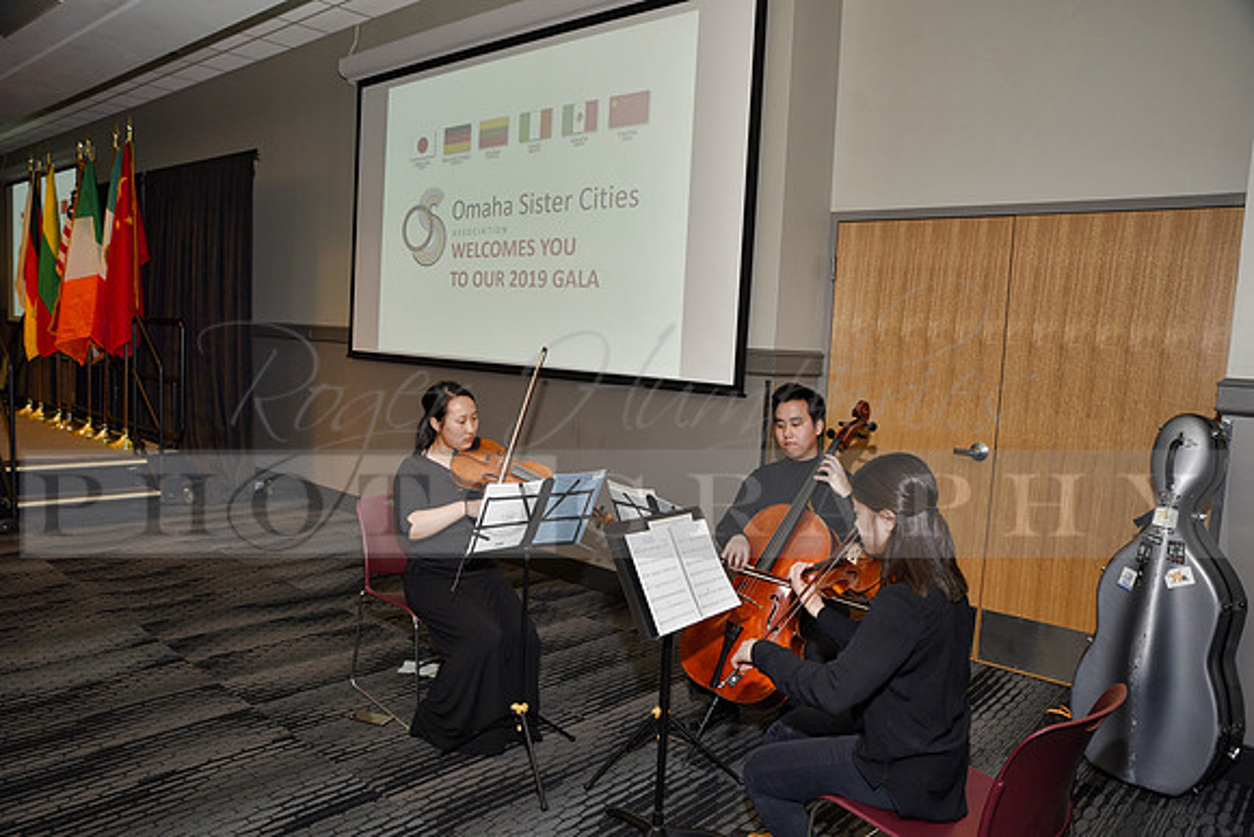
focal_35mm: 26
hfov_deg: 69.4
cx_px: 627
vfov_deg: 49.6
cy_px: 418
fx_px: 906
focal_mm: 26
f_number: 5
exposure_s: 1/60
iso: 200
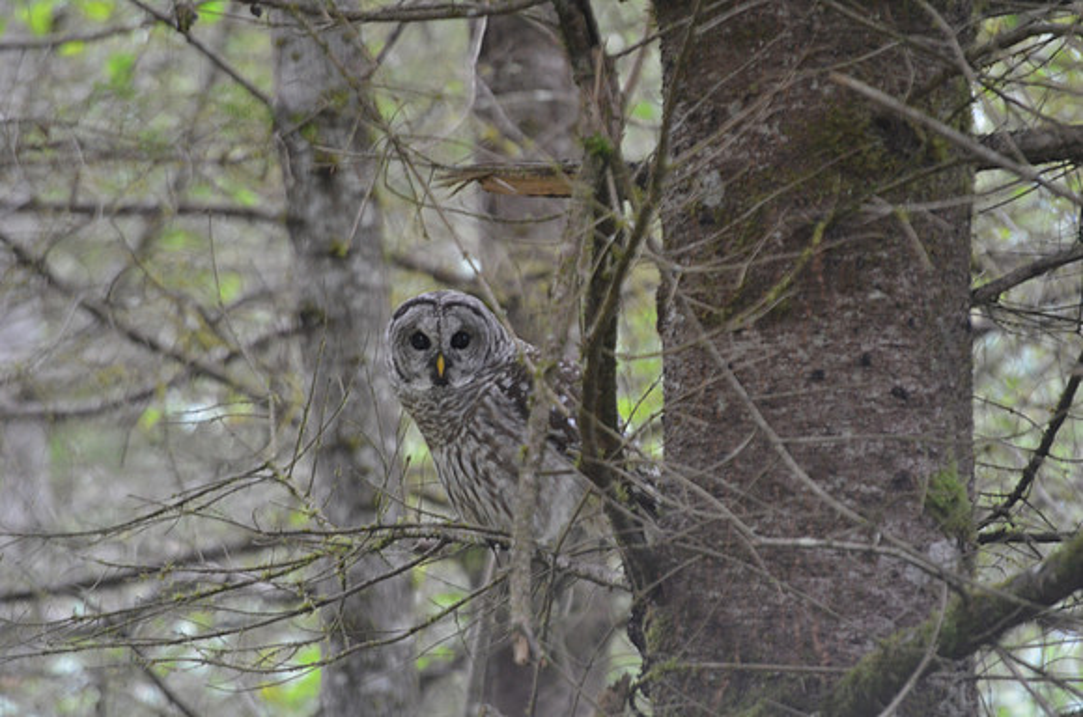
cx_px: 542
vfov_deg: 3.0
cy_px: 358
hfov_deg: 4.6
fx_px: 13508
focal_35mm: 450
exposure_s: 1/20
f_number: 5.6
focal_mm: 300
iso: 1600
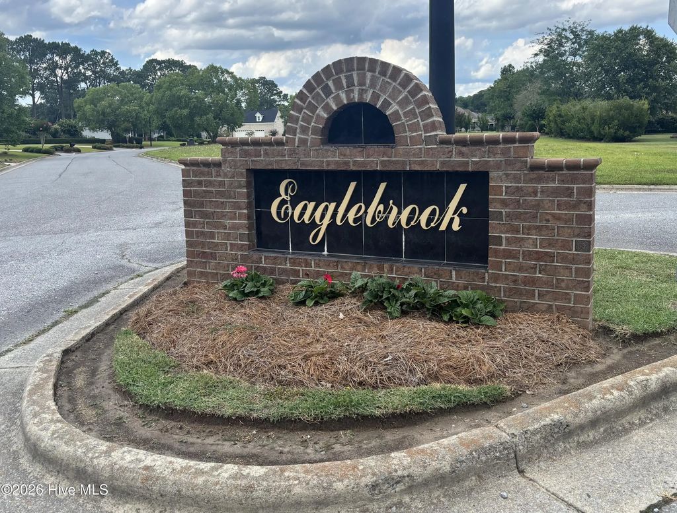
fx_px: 511
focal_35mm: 26
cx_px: 338
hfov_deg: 67.1
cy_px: 256
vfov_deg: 53.4
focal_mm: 5.96
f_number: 1.6
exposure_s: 1/1949
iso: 50
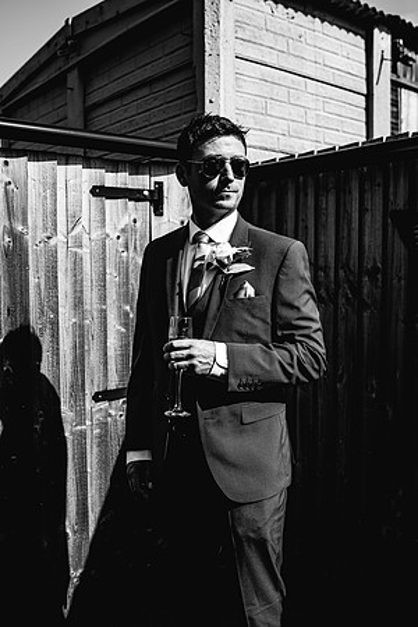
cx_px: 209
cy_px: 314
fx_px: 610
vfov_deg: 54.4
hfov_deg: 37.9
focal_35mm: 35
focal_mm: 35
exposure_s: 1/1250
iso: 50
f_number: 3.2
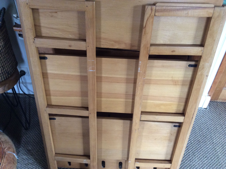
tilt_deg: -40.4
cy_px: 84
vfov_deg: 44.1
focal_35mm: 32
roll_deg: -0.8
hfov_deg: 56.9
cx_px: 113
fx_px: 209
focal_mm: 3.3
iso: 125
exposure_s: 1/25
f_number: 2.4
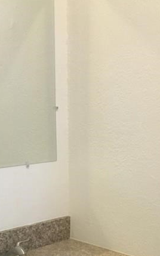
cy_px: 226
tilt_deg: -13.6
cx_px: 32
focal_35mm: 55
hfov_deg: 23.2
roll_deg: +0.5
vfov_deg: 35.0
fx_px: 384
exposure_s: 1/15
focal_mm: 4.15
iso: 250
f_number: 2.2
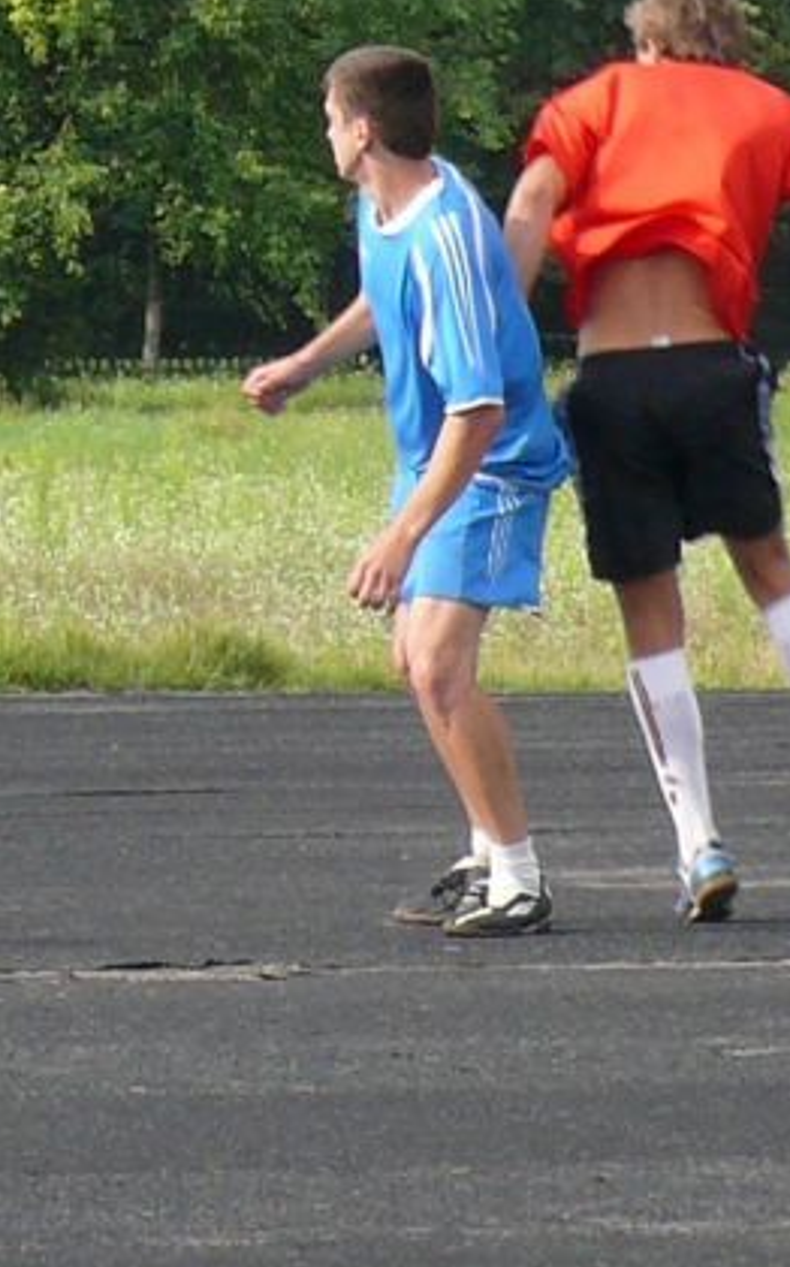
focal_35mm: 236
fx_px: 8141
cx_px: 280
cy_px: 205
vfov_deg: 8.9
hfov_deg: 5.6
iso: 100
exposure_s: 1/250
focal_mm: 15.4
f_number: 5
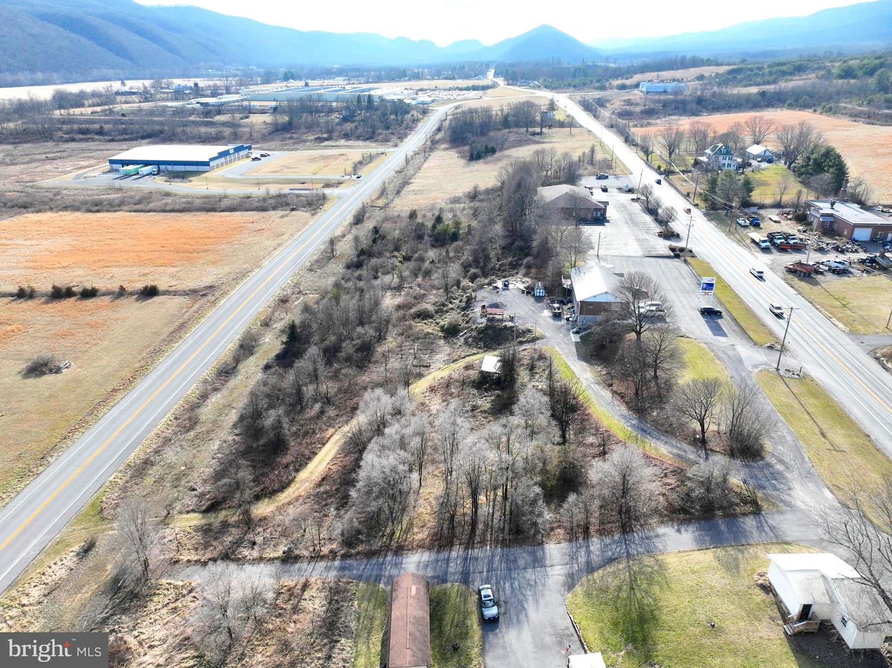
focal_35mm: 24
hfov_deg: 71.6
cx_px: 446
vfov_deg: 56.8
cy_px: 334
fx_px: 618
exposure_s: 1/1600
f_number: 2.8
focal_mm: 12.29
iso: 420
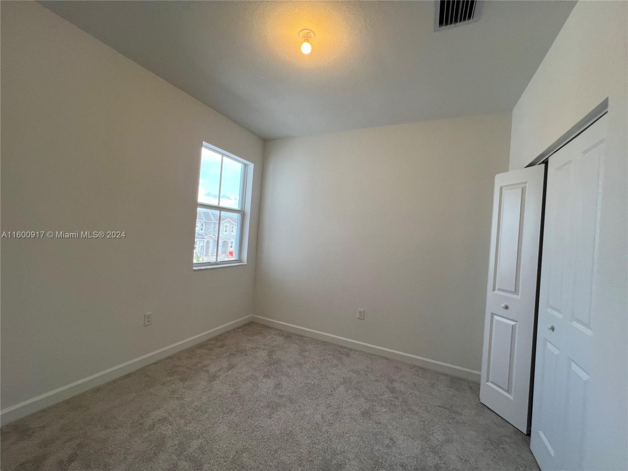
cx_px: 314
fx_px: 236
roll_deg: -4.7
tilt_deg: -0.1
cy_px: 236
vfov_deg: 89.9
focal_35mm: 13
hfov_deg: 106.2
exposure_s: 1/120
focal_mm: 1.57
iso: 80
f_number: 1.8
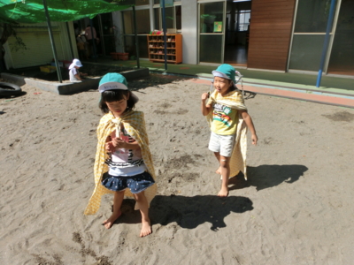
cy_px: 132
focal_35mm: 24
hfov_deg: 71.6
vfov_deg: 56.8
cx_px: 177
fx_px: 245
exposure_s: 1/160
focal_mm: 4.24
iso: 80
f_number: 7.9
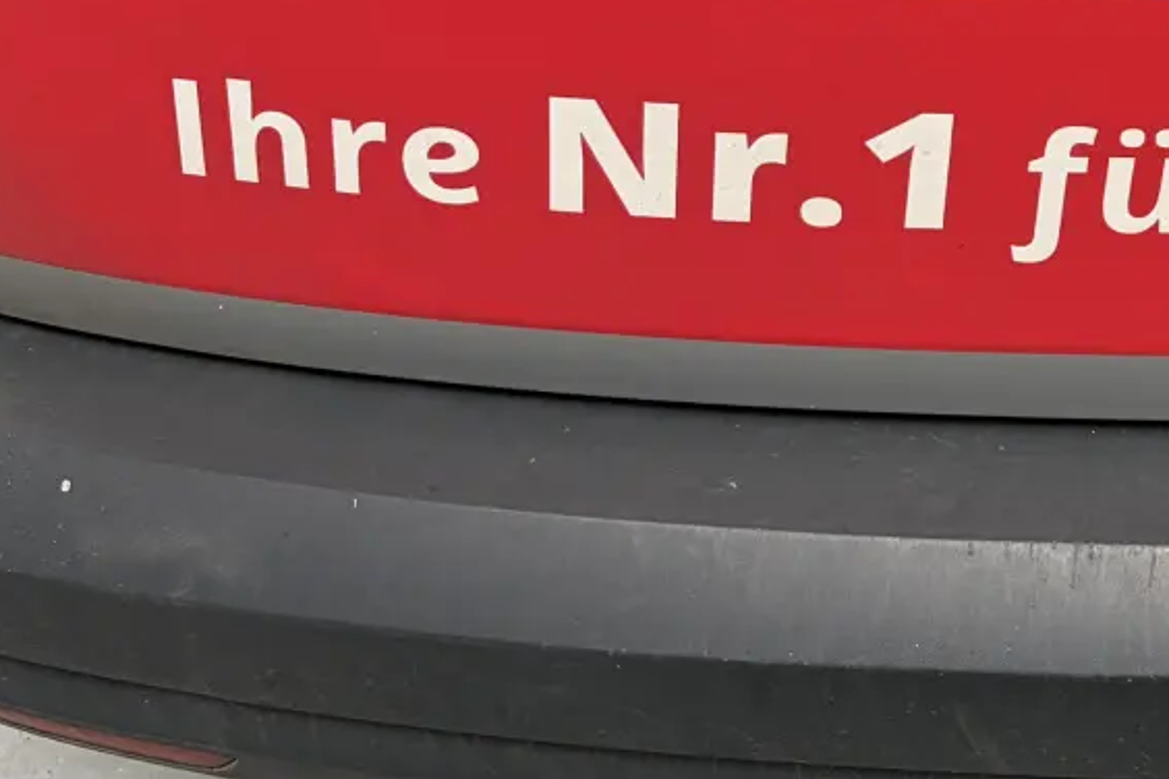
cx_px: 1507
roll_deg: -0.3
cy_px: 234
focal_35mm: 92
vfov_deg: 14.8
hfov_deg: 20.3
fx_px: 2987
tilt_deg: -38.8
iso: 64
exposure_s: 1/147
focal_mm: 5.96
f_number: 1.6
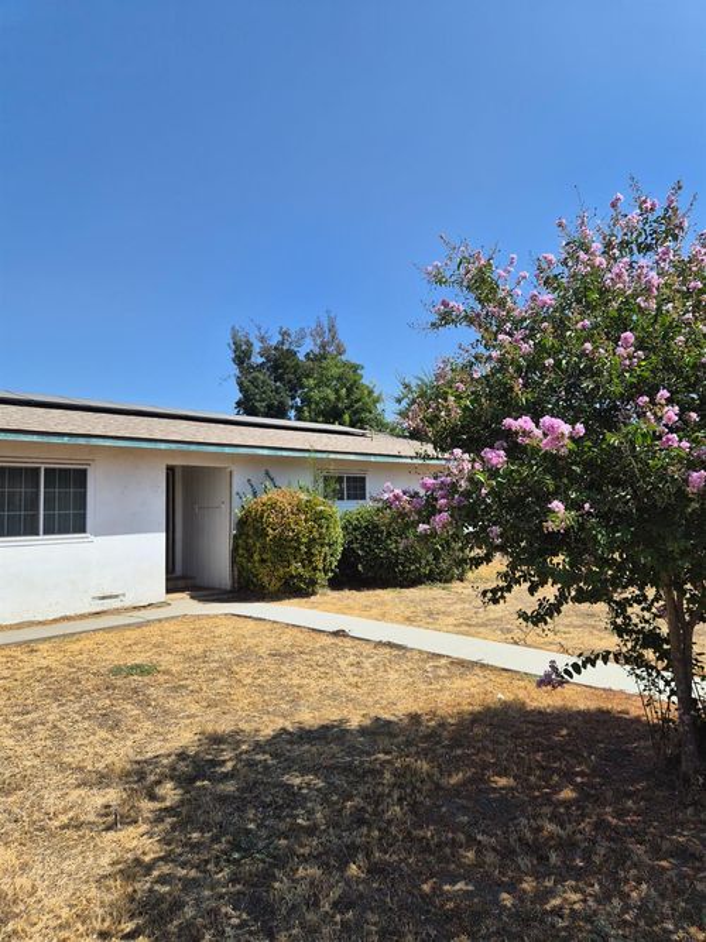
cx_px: 353
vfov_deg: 73.9
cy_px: 471
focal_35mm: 23
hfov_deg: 58.9
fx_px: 626
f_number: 1.8
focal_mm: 5.4
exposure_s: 1/5296
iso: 80
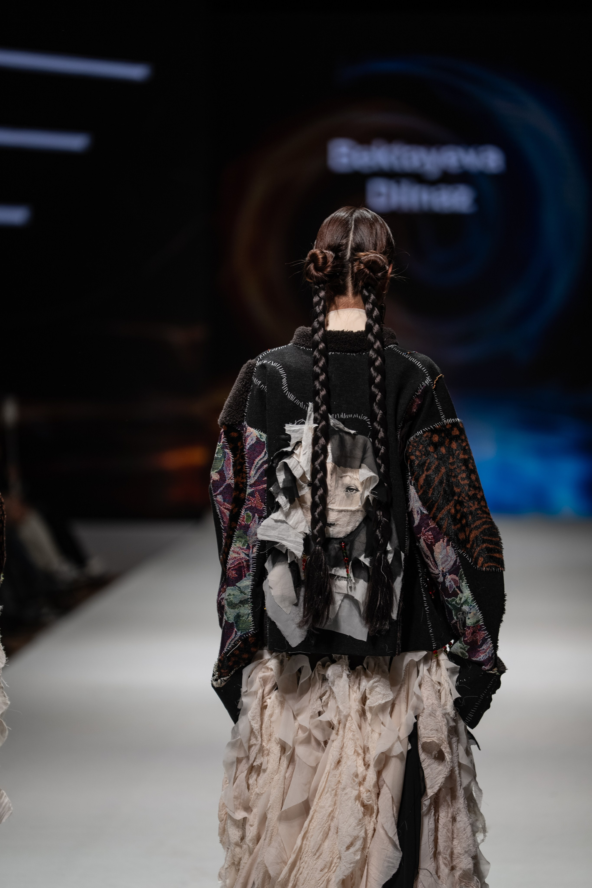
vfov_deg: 13.0
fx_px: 3907
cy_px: 444
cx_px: 296
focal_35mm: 158
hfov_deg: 8.7
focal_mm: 158.4
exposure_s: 1/400
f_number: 2.8
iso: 200
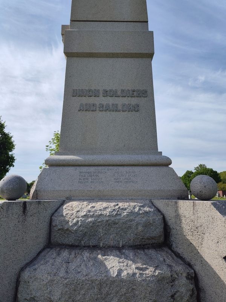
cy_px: 151
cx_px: 113
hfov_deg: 58.9
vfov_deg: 73.9
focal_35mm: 23
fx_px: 200
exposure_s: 1/2315
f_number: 1.8
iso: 100
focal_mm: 5.56
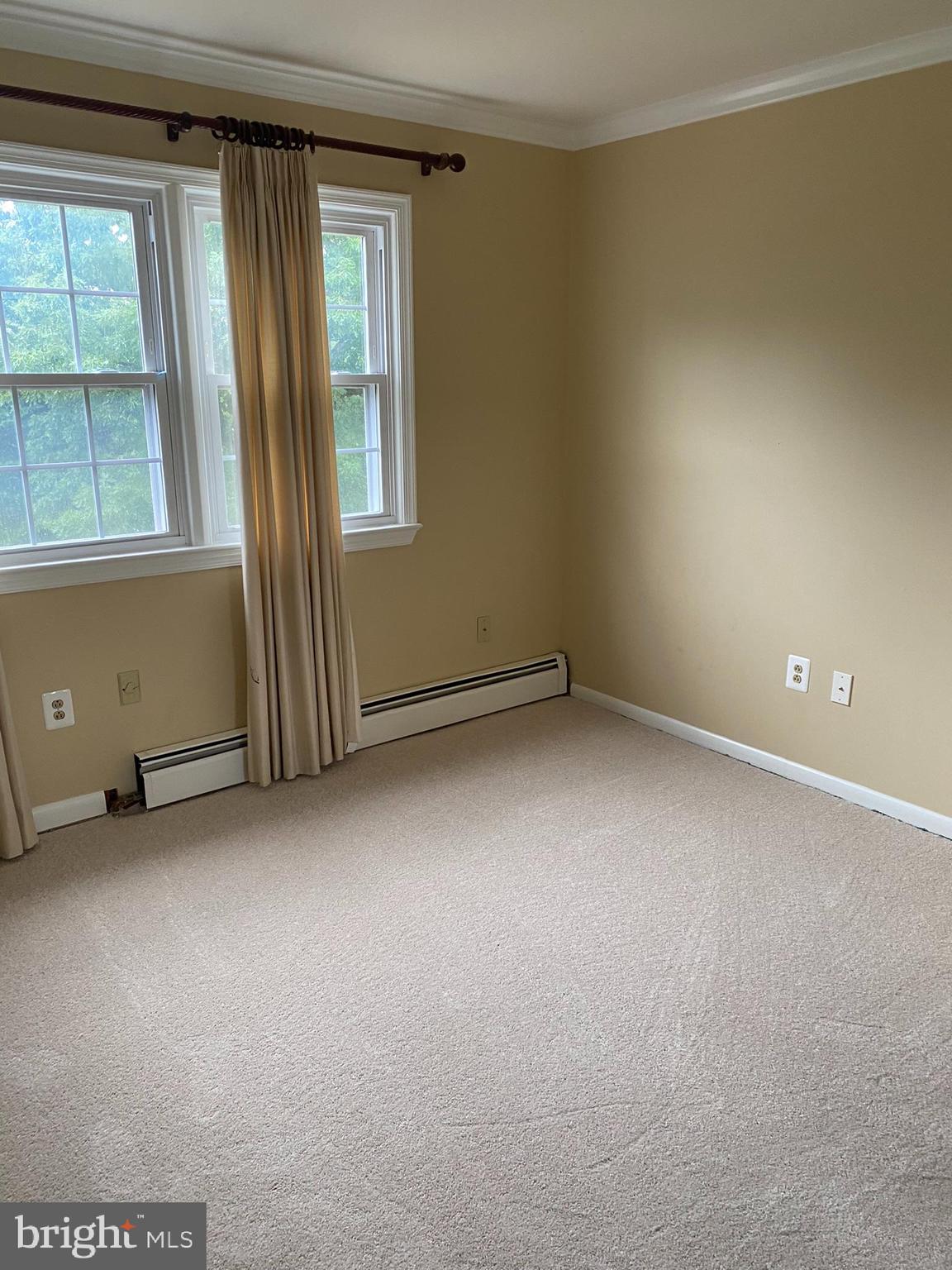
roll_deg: +0.8
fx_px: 953
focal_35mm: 26
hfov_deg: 53.1
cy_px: 635
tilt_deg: -15.1
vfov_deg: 67.3
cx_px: 476
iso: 125
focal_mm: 4.25
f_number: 1.8
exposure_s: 1/60
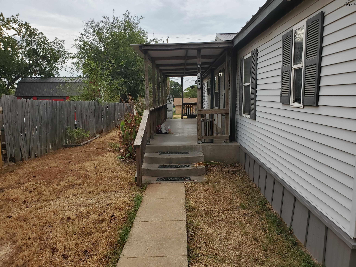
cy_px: 134
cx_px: 178
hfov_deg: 67.3
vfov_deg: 53.1
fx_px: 267
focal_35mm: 26
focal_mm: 4.3
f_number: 2.4
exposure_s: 1/843
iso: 50
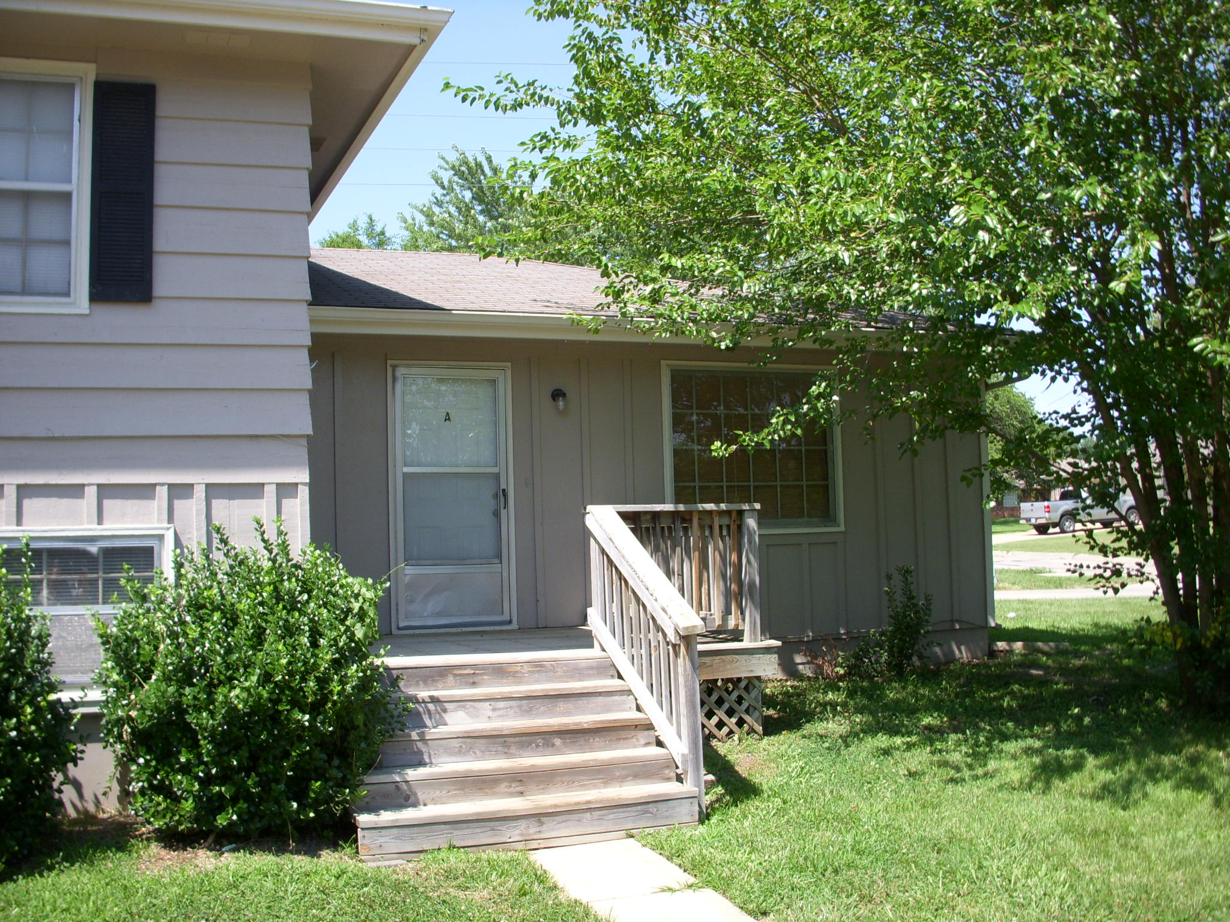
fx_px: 1350
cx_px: 615
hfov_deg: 49.0
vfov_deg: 37.7
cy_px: 461
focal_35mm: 38
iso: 100
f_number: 3.3
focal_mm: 6.3
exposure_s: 1/400
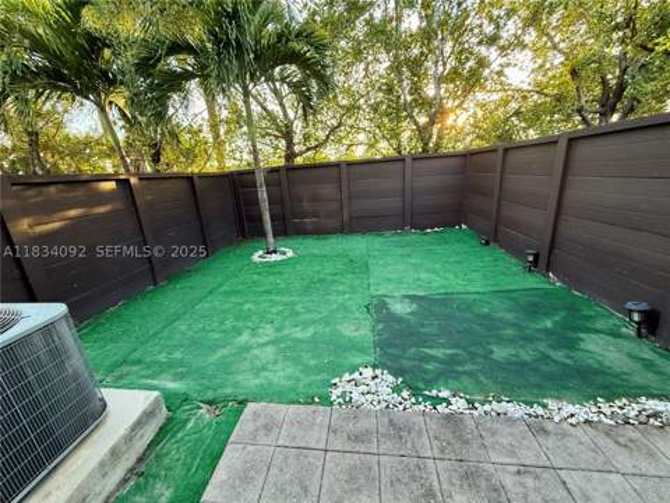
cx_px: 335
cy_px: 252
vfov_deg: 85.7
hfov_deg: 102.1
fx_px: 271
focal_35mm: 14
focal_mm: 2.22
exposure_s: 1/99
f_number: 2.2
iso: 250
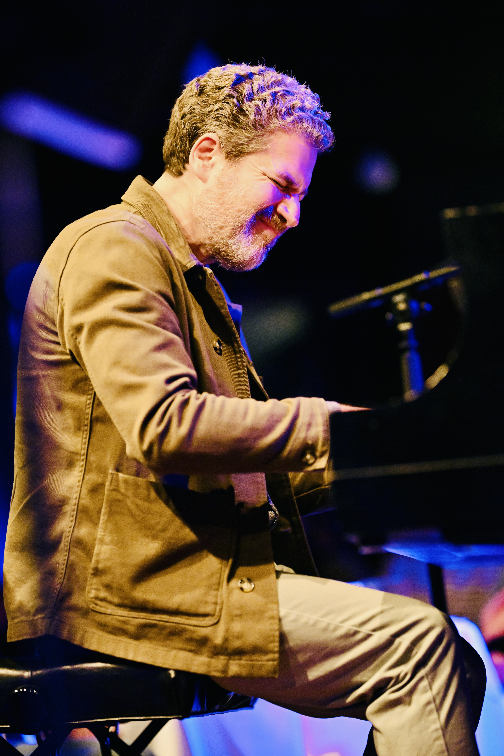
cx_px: 252
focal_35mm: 135
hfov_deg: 10.2
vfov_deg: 15.2
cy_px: 378
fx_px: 2835
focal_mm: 135
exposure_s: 1/160
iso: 7200
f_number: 1.8
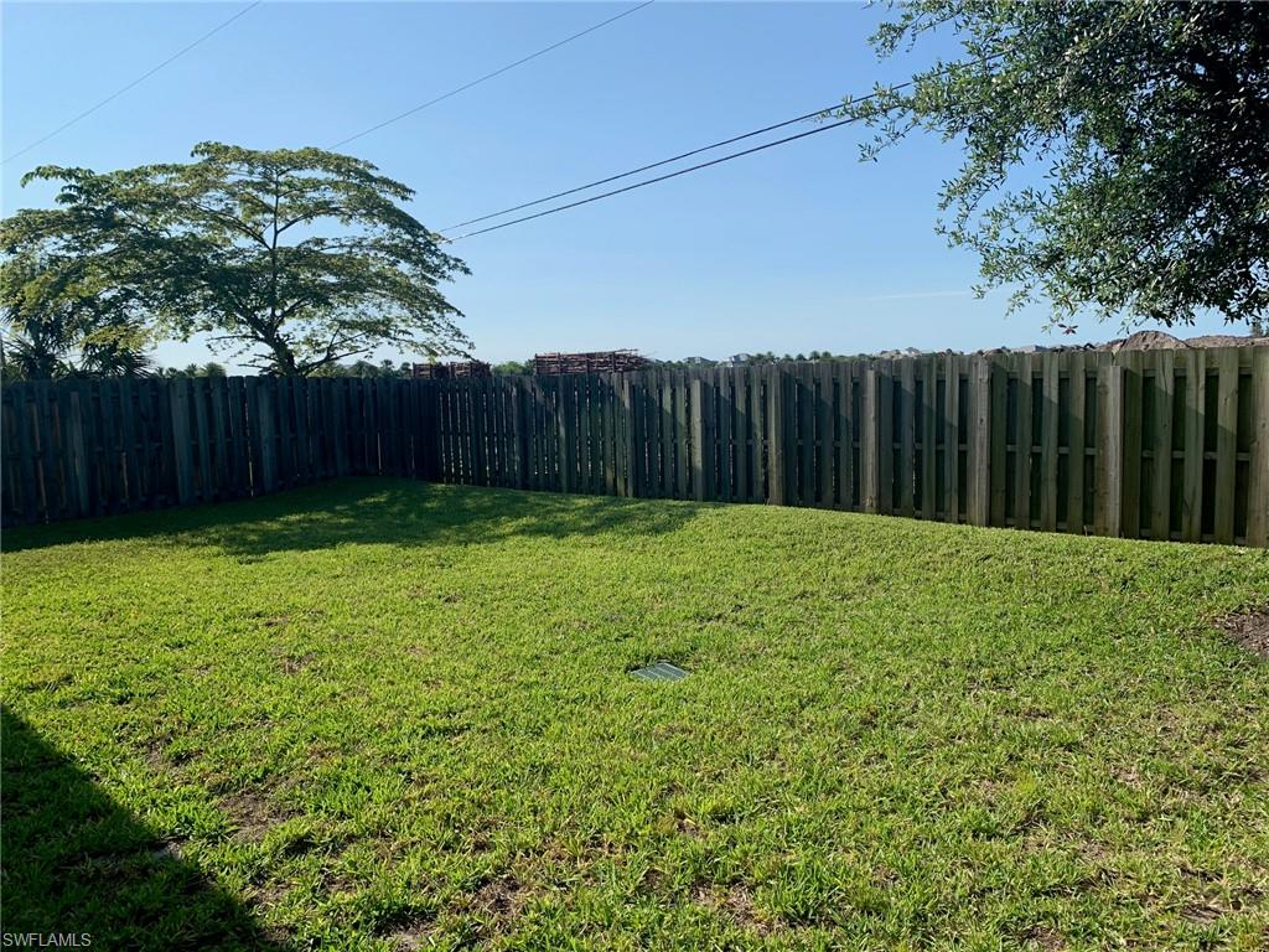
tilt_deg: -5.1
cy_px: 476
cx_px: 634
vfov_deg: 53.1
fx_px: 953
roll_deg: +3.4
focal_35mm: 26
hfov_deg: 67.3
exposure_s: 1/2681
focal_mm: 4.25
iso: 25
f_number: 1.8
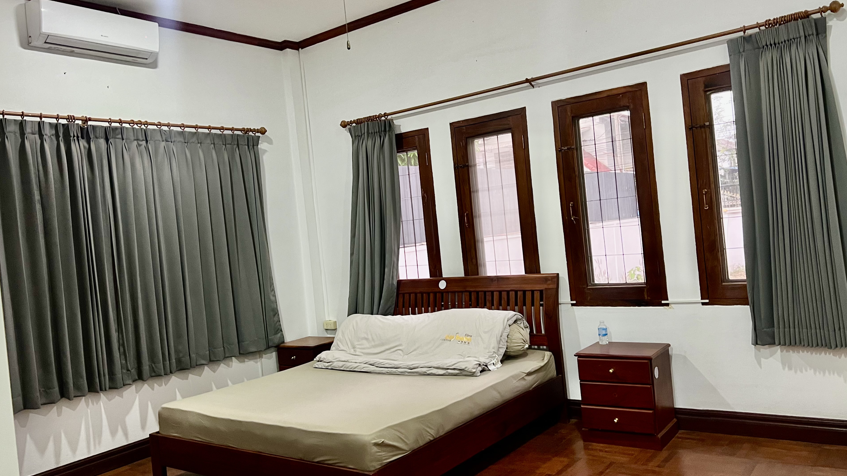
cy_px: 232
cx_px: 415
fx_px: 674
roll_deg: +5.7
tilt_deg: -0.7
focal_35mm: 30
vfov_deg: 38.9
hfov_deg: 64.3
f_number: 1.5
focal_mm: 5.7
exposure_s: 1/50
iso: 320
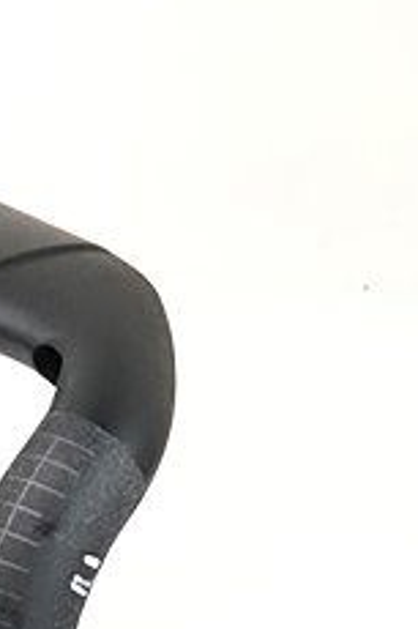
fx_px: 3279
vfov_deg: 10.9
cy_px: 260
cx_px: -514
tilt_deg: -20.3
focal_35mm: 188
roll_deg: +2.2
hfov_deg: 7.0
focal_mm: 6
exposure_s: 1/33
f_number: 2.4
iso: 125
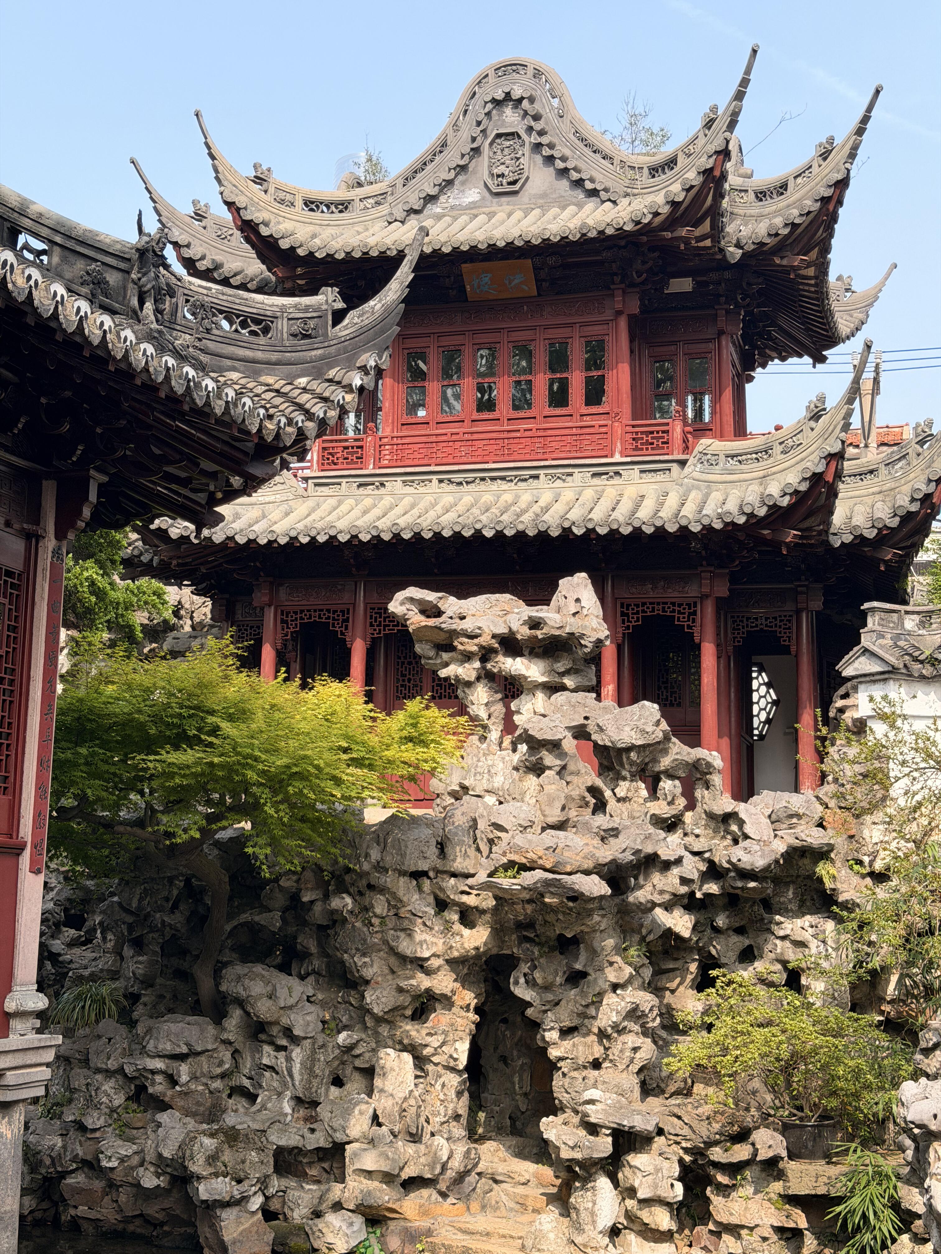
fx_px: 1740
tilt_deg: +9.3
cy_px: 627
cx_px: 470
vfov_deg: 39.7
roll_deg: -1.3
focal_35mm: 48
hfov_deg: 30.3
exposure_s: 1/1575
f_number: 1.78
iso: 100
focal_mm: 6.76
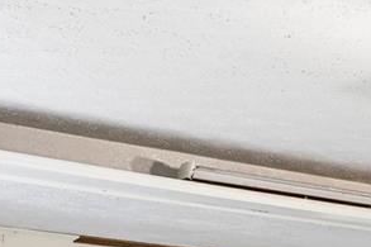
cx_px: 838
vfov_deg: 12.8
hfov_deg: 14.9
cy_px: 436
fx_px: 1009
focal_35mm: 98
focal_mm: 14
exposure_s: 1/6
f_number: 8
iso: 400
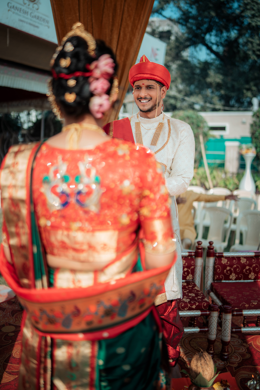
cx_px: 130
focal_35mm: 35
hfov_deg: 37.9
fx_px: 379
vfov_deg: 54.4
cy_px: 195
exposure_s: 1/2000
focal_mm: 35
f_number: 1.4
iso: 125
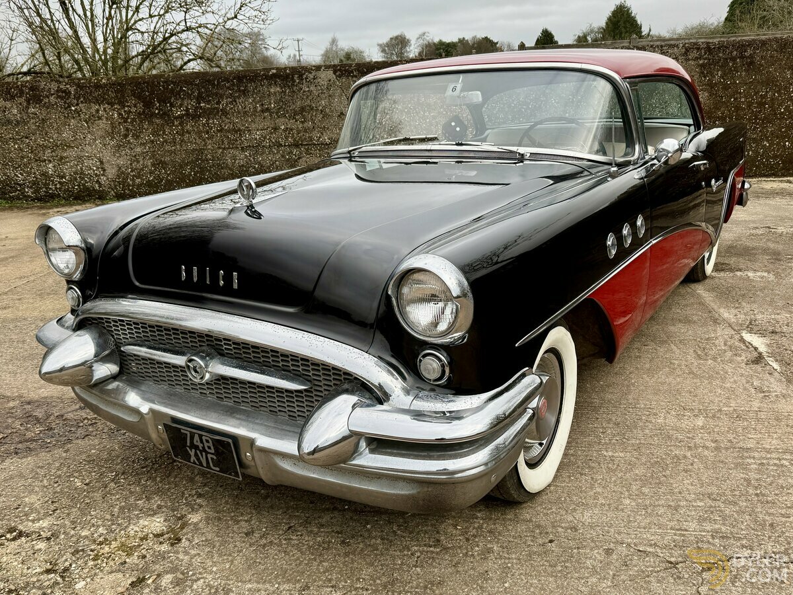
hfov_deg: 71.6
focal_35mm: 24
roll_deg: +2.5
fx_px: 550
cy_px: 298
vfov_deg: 56.8
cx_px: 396
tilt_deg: -18.7
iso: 80
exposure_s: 1/708
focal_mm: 6.76
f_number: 1.78
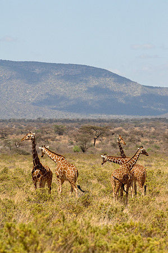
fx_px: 2105
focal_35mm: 300
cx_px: 84
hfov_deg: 4.6
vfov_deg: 6.9
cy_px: 126
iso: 200
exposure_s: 1/800
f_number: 5.6
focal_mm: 200
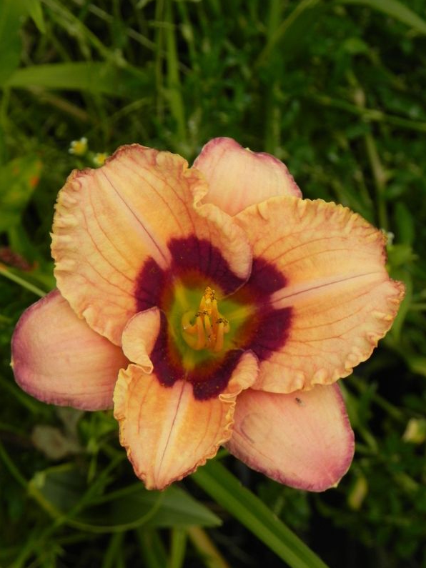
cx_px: 214
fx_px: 2675
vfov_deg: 12.1
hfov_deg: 9.1
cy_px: 284
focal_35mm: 163
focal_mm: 28.8
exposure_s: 1/640
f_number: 5
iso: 160
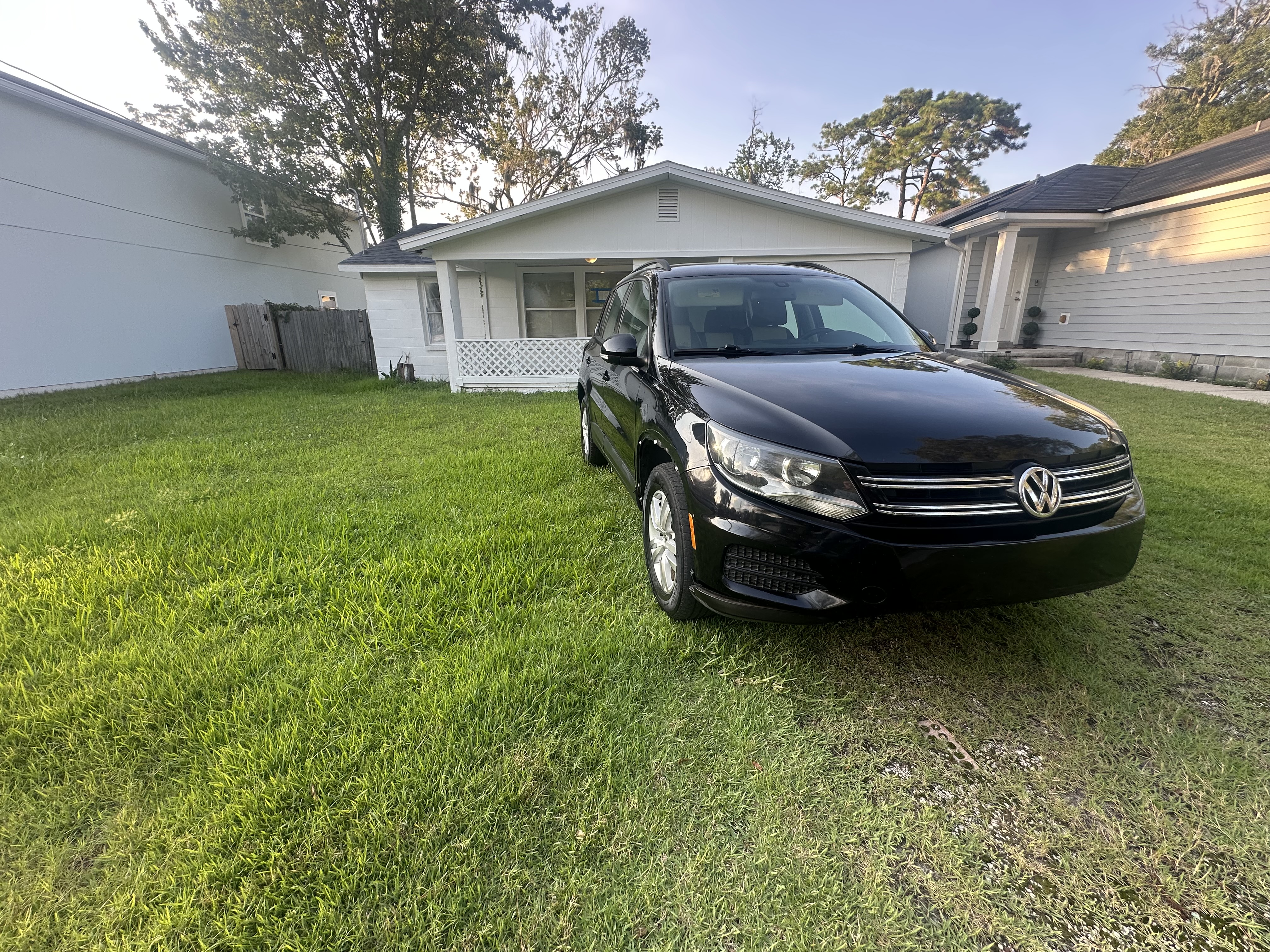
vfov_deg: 85.7
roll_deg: -0.3
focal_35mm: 14
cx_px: 635
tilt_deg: -15.8
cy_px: 476
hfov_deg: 102.1
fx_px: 514
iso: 40
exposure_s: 1/109
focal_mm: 2.22
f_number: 2.2
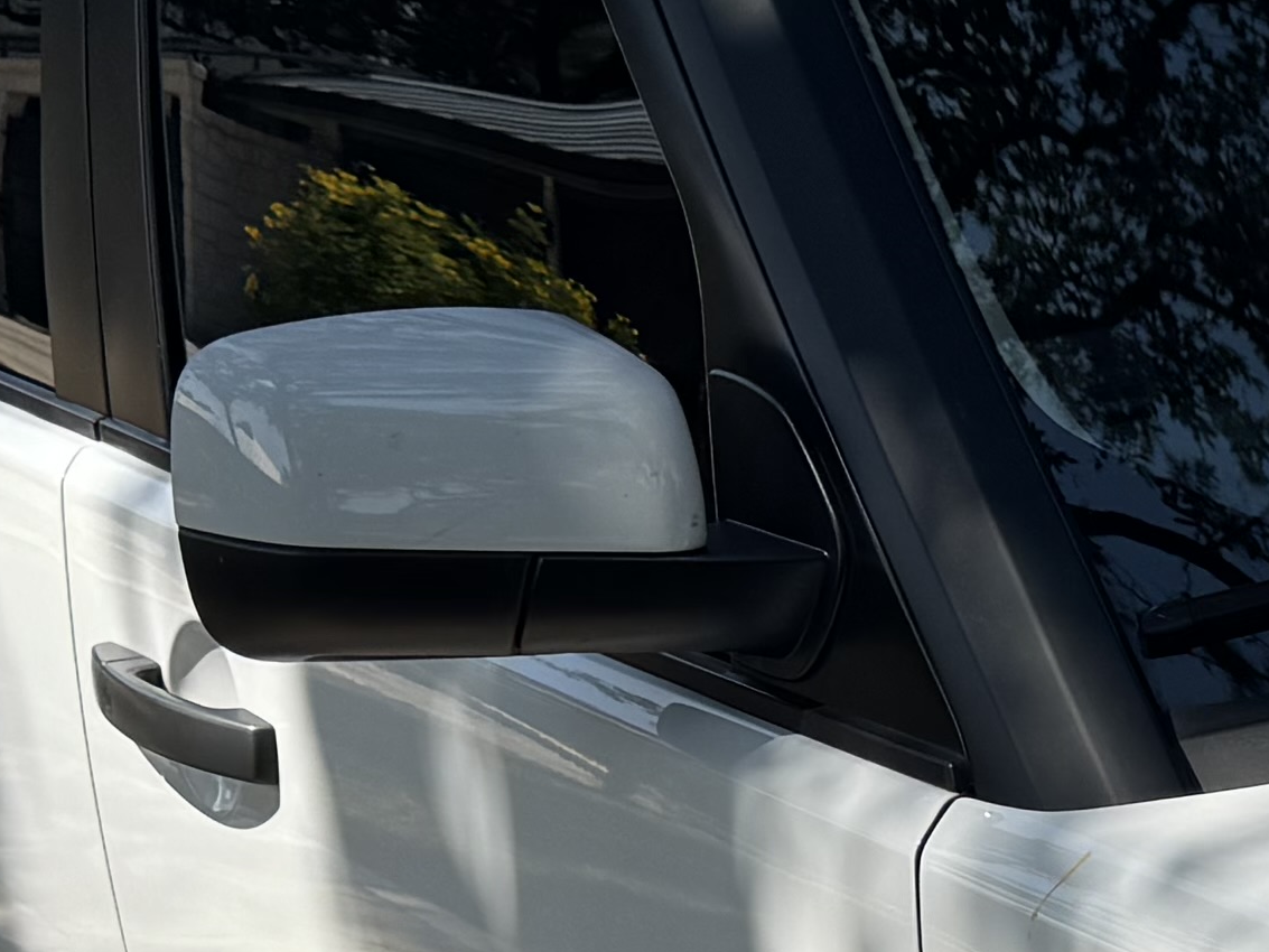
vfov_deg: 11.8
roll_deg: +2.0
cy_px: 1375
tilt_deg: -20.2
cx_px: 1536
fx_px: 4436
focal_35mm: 121
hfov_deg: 15.7
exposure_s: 1/4310
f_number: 1.78
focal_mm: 6.76
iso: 80
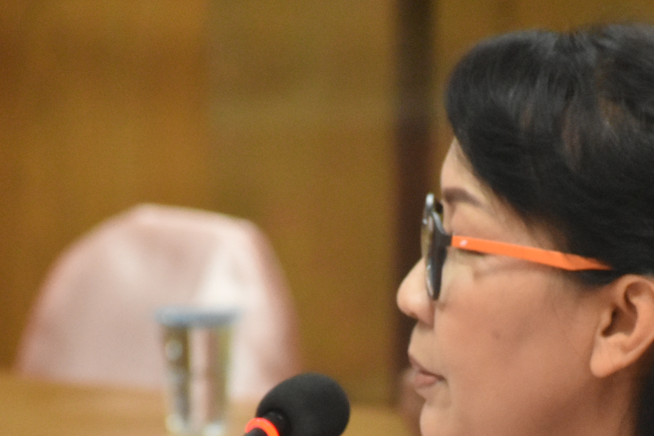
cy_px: 482
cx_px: 413
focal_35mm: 525
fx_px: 9537
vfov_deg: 2.6
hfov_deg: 3.9
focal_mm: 140
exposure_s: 1/125
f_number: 5.6
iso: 2500
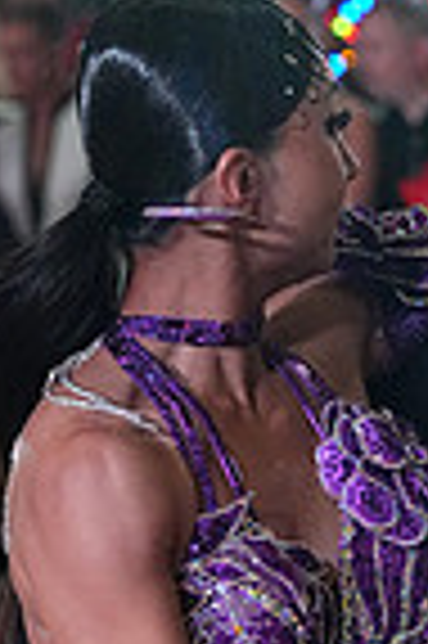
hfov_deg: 3.1
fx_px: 7990
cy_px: 928
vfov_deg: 4.6
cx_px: 701
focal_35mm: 447
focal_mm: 110
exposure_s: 1/400
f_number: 5.6
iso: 8000
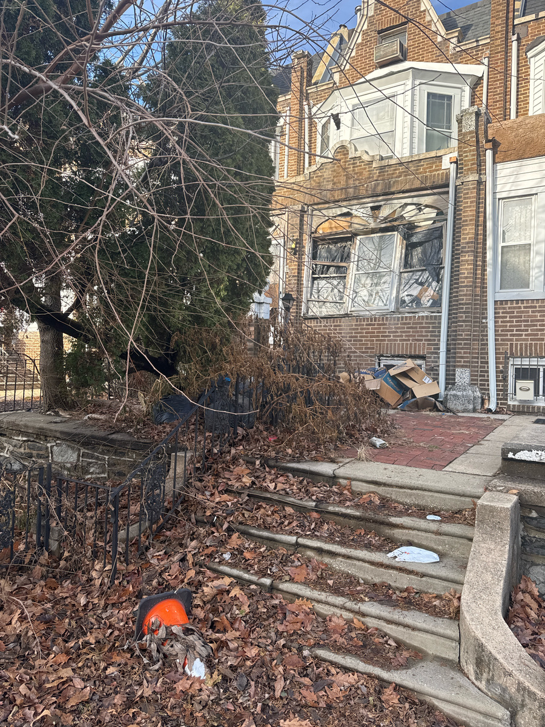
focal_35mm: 24
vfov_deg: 71.6
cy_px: 364
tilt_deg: +0.6
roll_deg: -2.2
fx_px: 504
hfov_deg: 56.8
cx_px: 272
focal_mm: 6.76
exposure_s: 1/747
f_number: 1.78
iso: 80
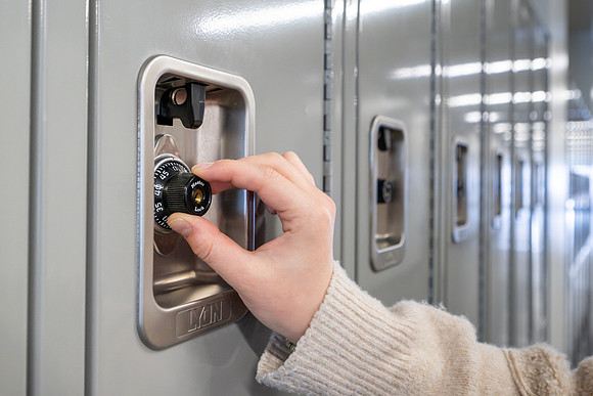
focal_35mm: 35
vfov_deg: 38.3
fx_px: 570
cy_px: 185
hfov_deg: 54.9
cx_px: 312
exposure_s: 1/50
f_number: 5.6
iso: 2000
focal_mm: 30
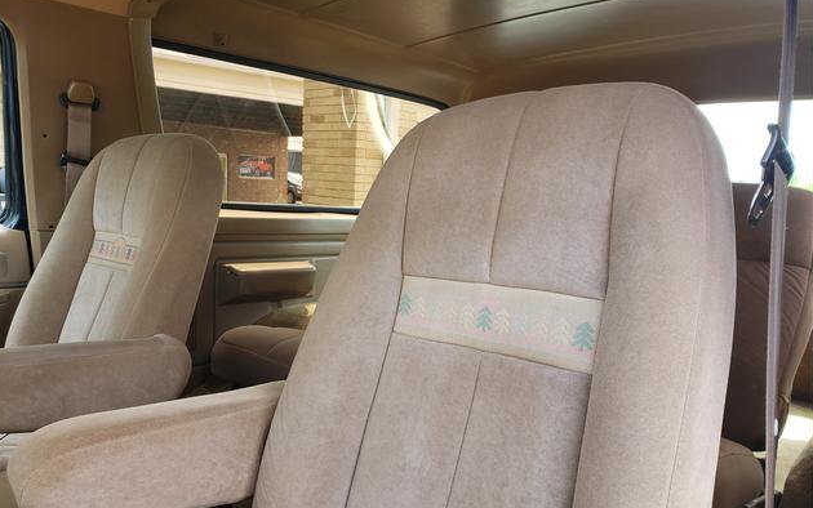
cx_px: 401
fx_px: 621
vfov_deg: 44.3
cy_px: 303
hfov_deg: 66.5
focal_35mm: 28
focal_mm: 4.3
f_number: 2.4
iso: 64
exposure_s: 1/120
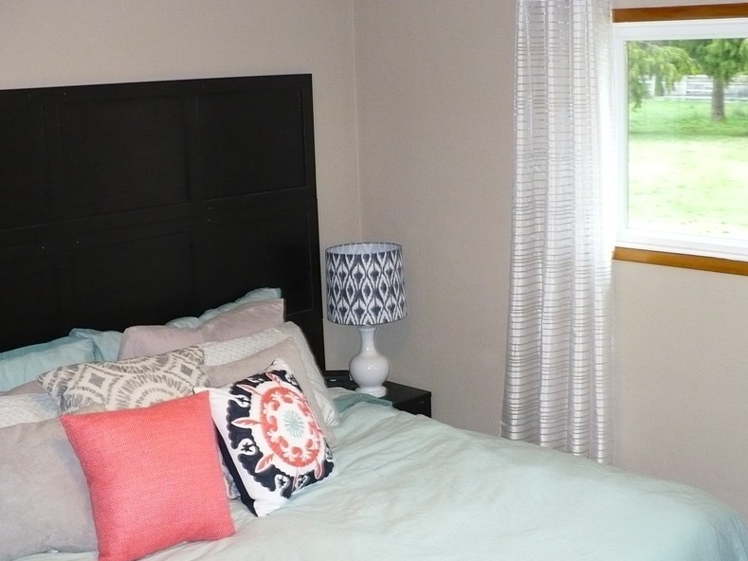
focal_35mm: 48
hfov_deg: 39.6
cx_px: 403
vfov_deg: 30.2
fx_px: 1037
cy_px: 335
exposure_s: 1/30
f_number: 2.8
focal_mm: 6.1
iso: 320
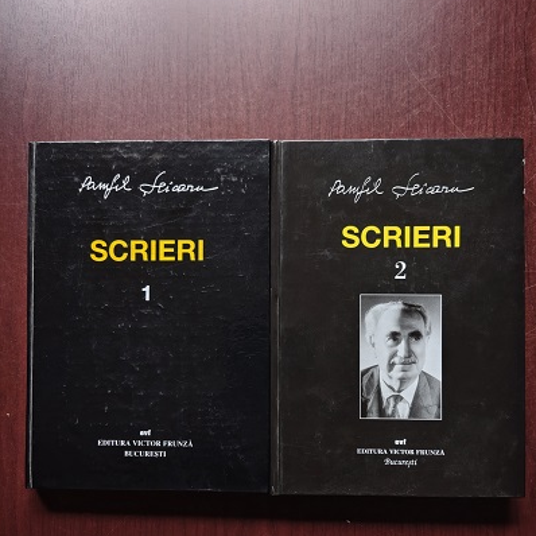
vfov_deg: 55.2
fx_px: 508
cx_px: 272
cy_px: 325
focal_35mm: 29
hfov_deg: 55.6
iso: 691
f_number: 1.8
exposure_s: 1/33.3
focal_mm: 5.56
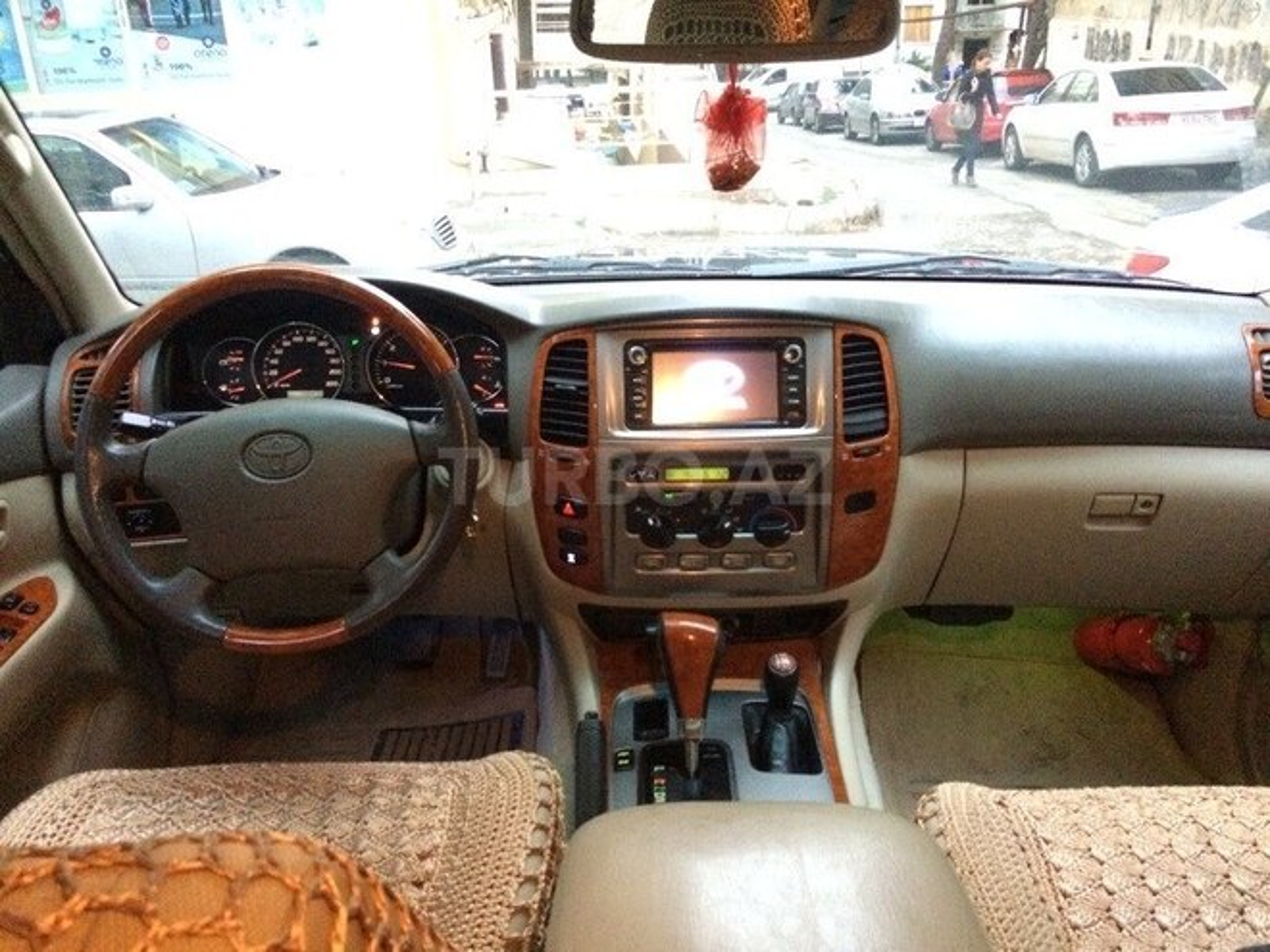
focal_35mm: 29
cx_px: 635
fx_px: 1064
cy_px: 476
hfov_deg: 61.7
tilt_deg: -25.3
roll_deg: +3.2
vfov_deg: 48.2
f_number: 2.2
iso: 800
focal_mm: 4.15
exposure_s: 1/17
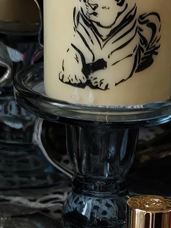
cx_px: 185
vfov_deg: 11.9
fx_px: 1066
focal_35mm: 162
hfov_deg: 9.1
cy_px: 273
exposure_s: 1/33.3
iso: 800
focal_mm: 6.19
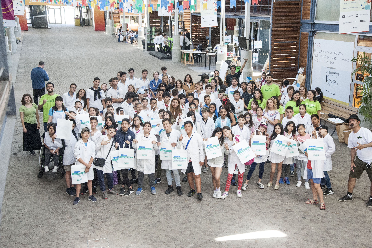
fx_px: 516
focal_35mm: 50
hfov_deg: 39.6
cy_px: 124
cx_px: 186
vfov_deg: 27.0
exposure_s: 1/80
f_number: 8
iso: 4000
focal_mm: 50
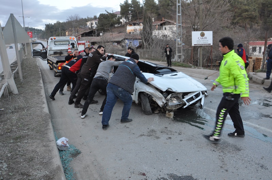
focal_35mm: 27
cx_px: 136
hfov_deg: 67.5
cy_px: 90
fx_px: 204
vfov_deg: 47.8
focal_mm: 18
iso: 640
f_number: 7.1
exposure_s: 1/50
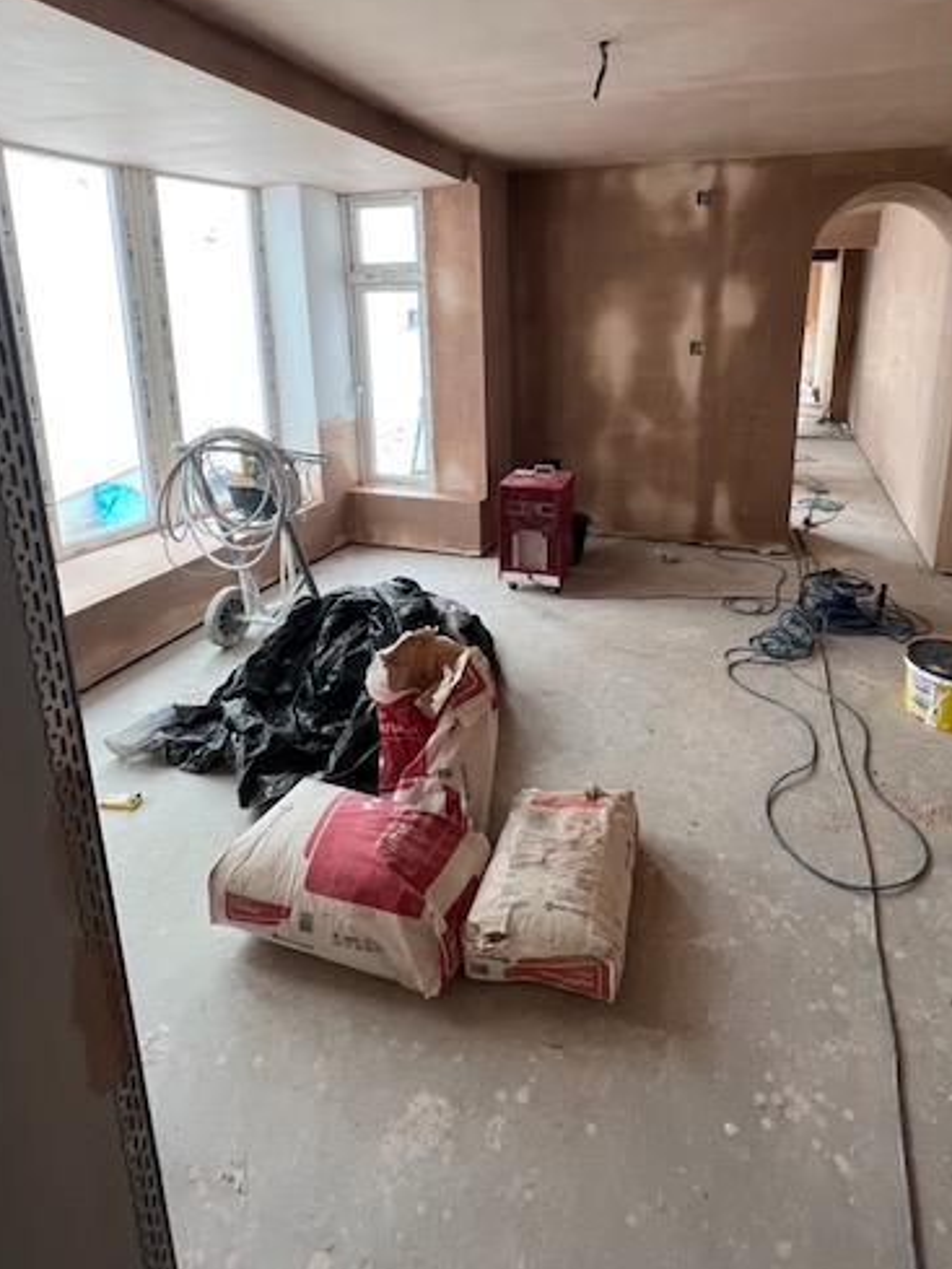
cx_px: 563
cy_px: 459
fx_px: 623
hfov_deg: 74.1
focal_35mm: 17
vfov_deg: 88.8
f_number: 1.8
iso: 250
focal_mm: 1.57
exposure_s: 1/60
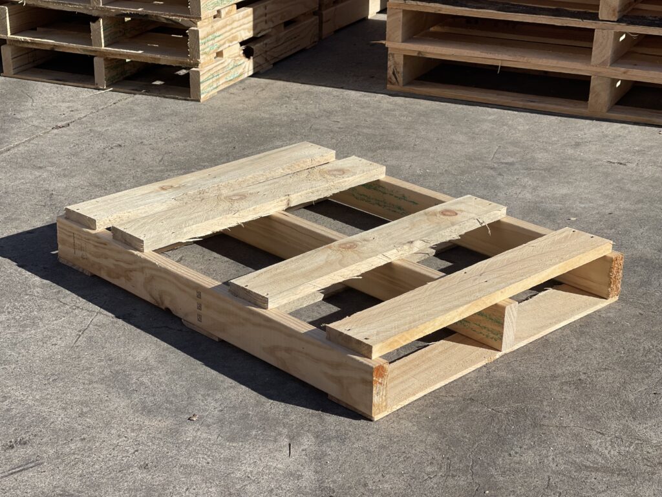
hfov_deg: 30.3
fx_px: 1224
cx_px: 331
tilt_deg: -21.6
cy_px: 248
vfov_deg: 22.9
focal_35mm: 64
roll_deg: -2.4
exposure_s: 1/1508
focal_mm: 7.5
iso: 20
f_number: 2.2
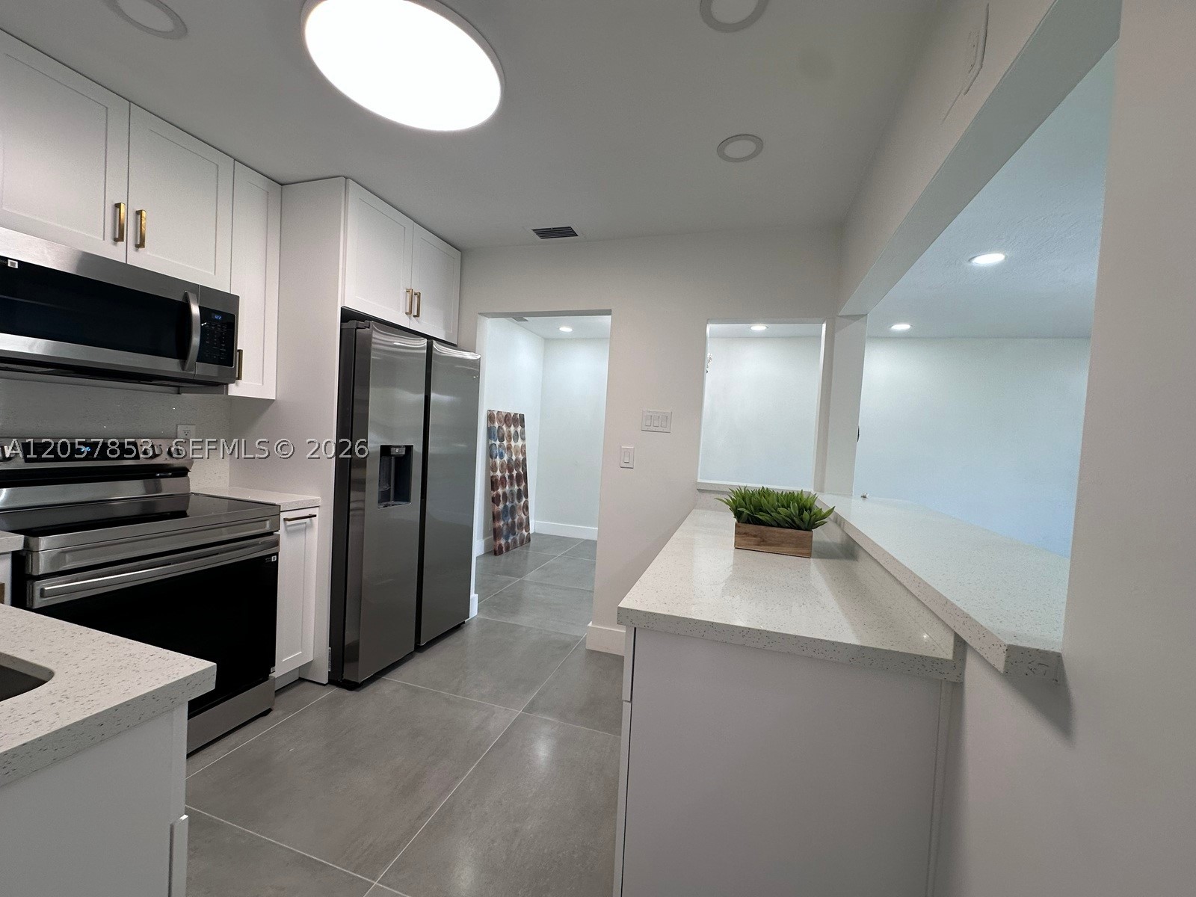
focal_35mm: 14
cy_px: 448
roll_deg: -3.6
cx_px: 598
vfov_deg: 85.7
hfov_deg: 102.1
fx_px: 484
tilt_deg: -1.4
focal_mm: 2.22
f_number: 2.2
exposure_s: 1/120
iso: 80
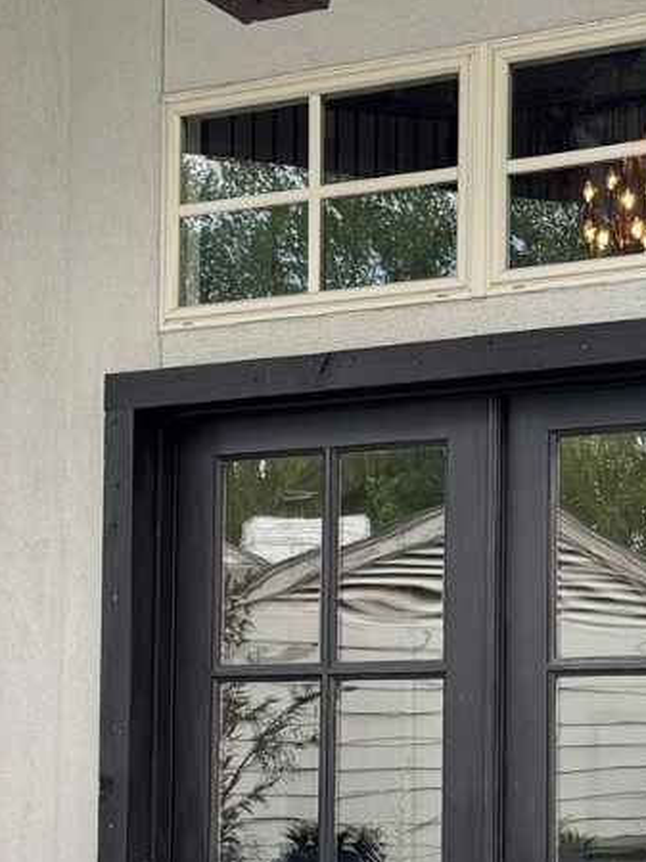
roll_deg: -0.5
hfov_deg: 17.9
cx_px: 487
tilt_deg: +3.7
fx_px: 2042
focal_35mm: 82
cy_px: 628
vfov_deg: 23.6
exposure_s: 1/333
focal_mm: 6.76
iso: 80
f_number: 1.78
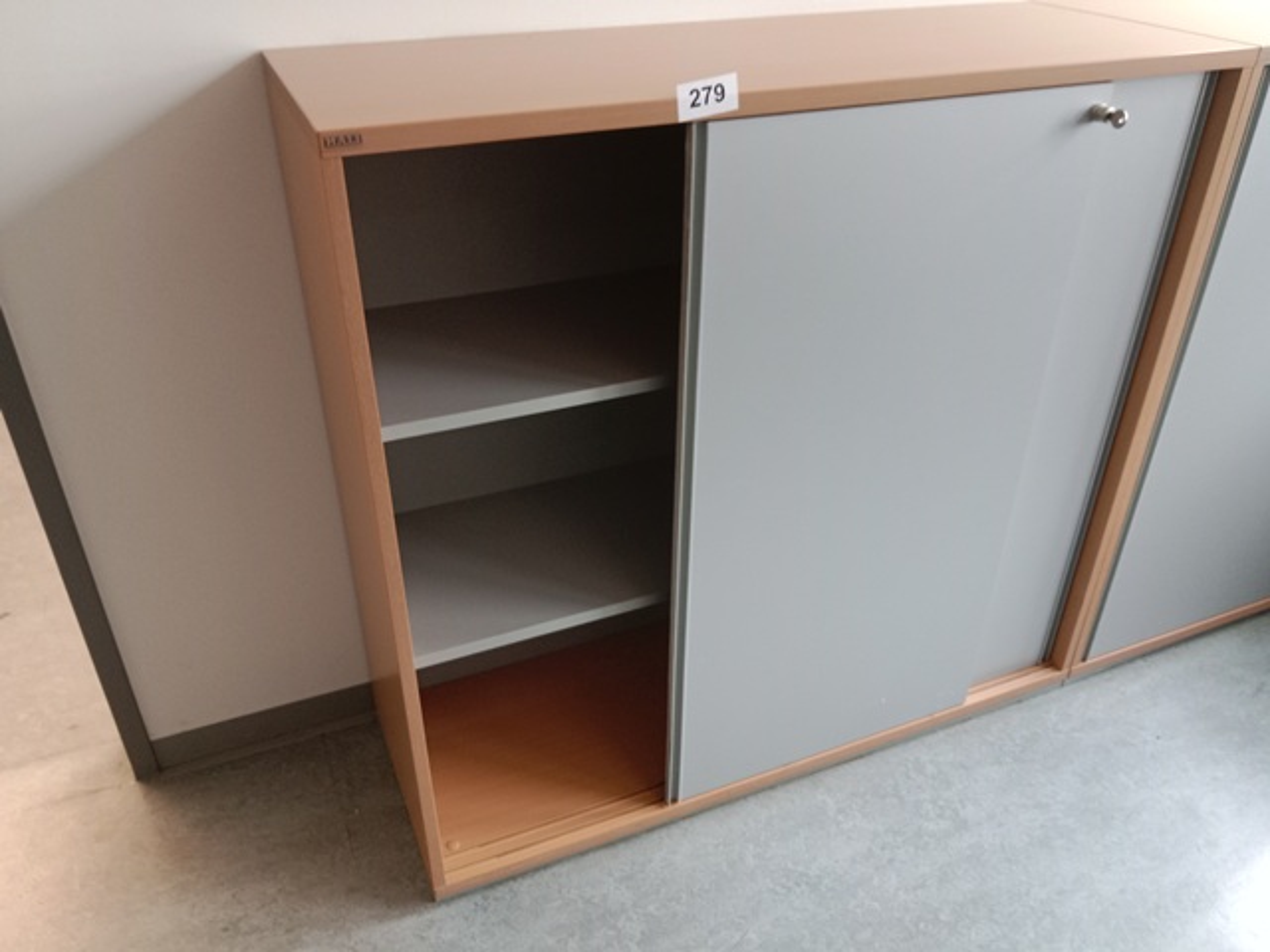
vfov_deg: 51.4
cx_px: 635
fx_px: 991
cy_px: 476
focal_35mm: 27
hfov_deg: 65.3
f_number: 2.2
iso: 492
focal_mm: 3.65
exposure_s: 1/25
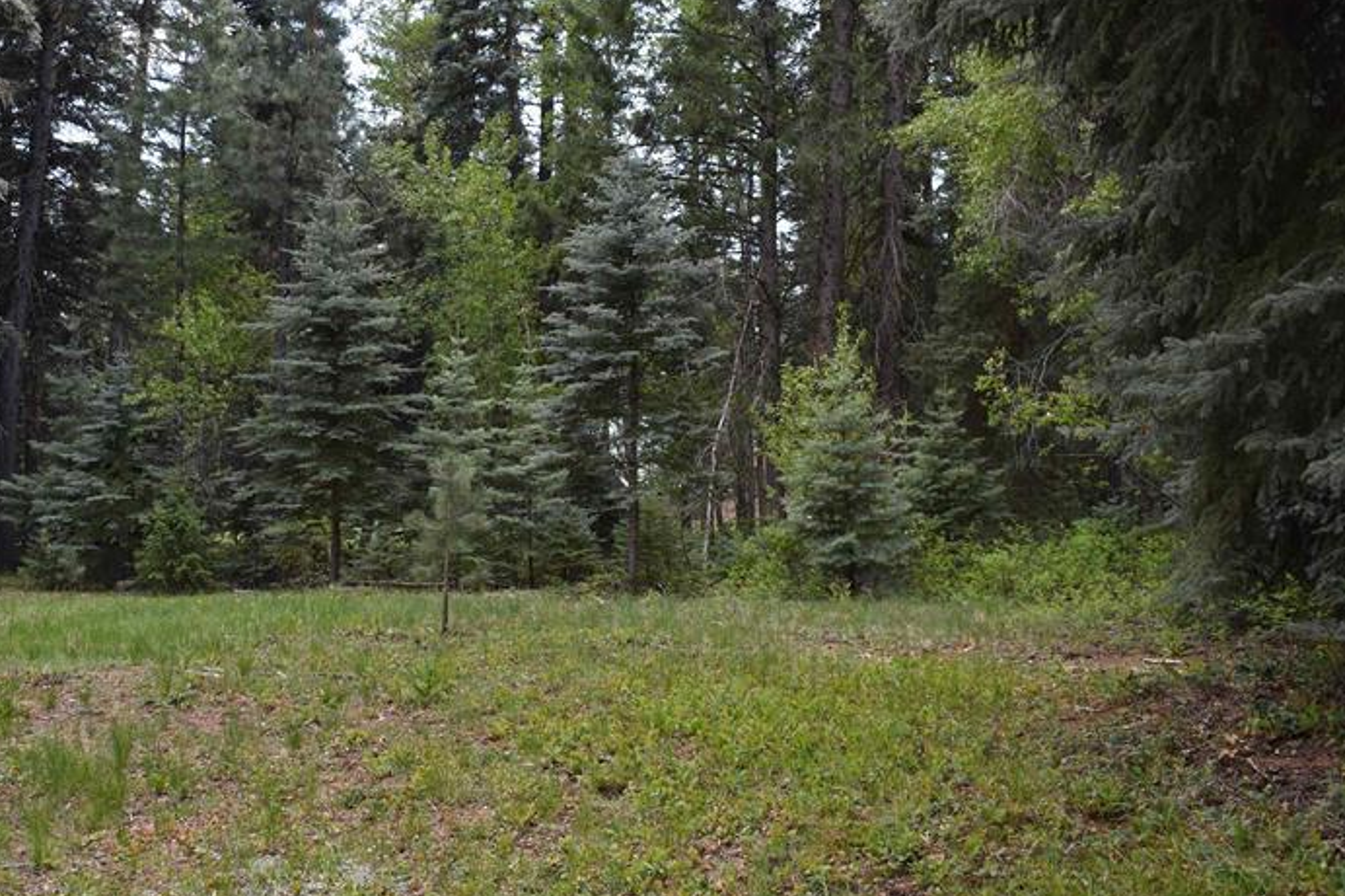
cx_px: 518
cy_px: 434
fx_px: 1494
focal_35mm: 40
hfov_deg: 48.1
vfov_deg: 33.4
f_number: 4.5
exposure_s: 1/250
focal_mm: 18
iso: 400
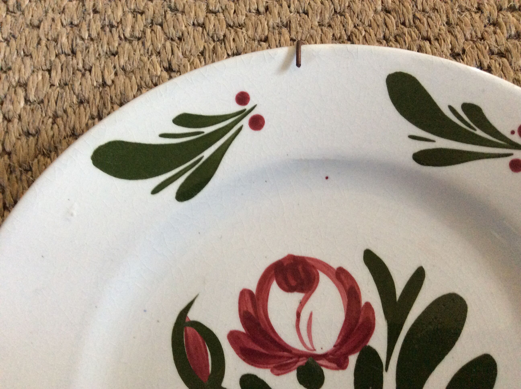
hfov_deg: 56.9
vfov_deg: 44.1
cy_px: 194
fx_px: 481
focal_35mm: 32
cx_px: 260
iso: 200
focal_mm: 3.3
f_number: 2.4
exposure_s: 1/25
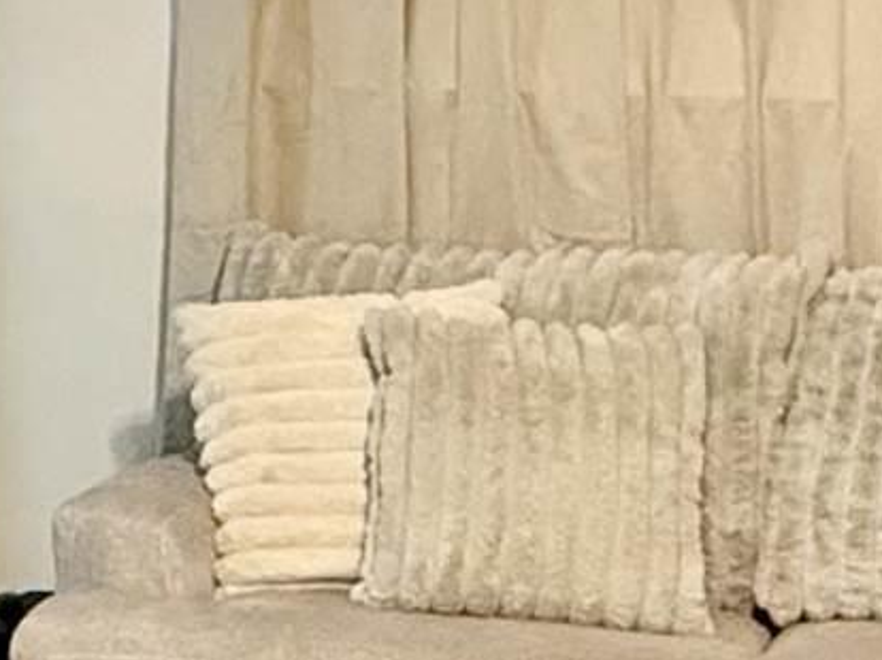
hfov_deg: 18.8
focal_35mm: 104
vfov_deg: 14.1
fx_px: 2648
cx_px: 211
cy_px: 539
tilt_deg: -12.7
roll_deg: -0.1
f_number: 2.2
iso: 640
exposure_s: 1/60
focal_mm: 2.22
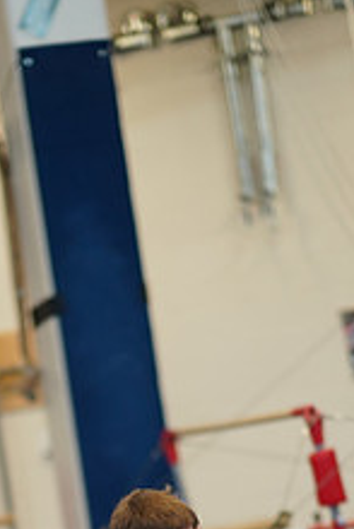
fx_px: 3299
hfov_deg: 6.1
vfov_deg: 9.1
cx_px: 131
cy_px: 635
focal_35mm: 224
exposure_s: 1/500
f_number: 1.4
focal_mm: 85
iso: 800
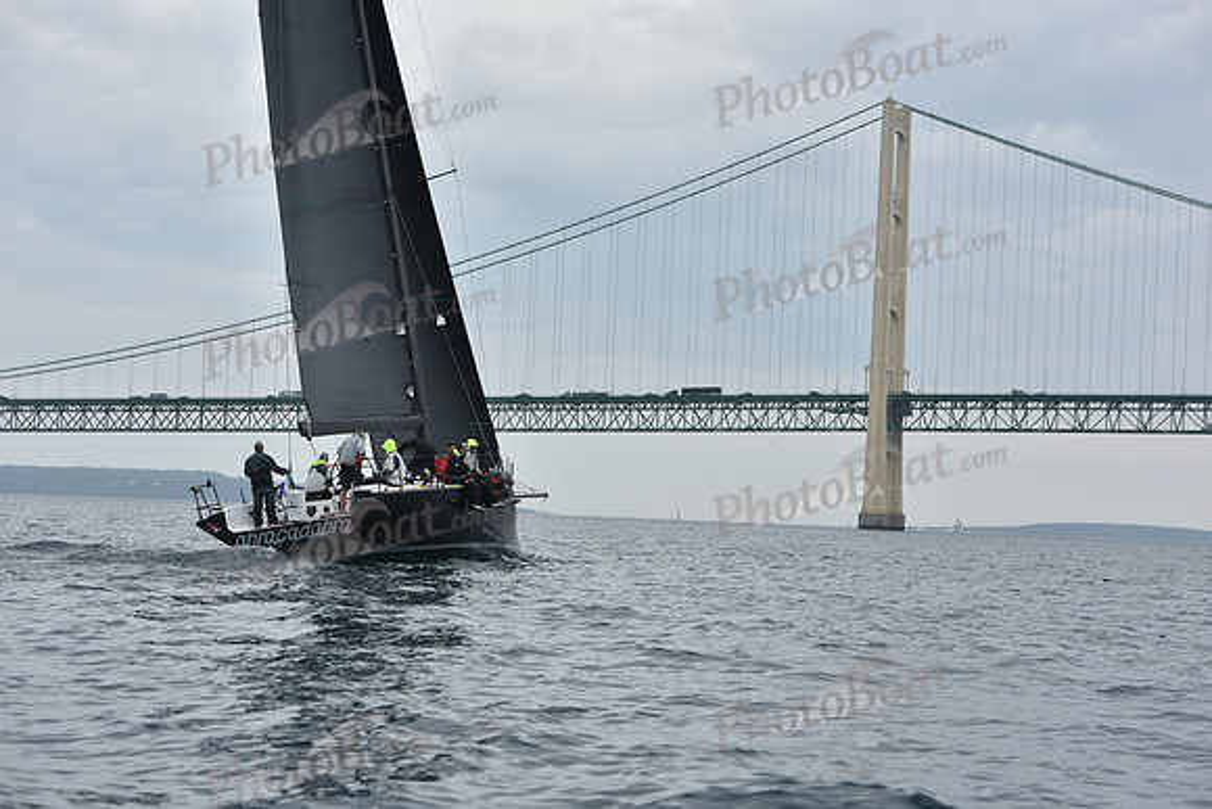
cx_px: 606
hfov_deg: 23.6
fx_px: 2896
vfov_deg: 15.9
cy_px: 404
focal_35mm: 86
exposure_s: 1/800
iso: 250
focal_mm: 86
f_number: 7.1
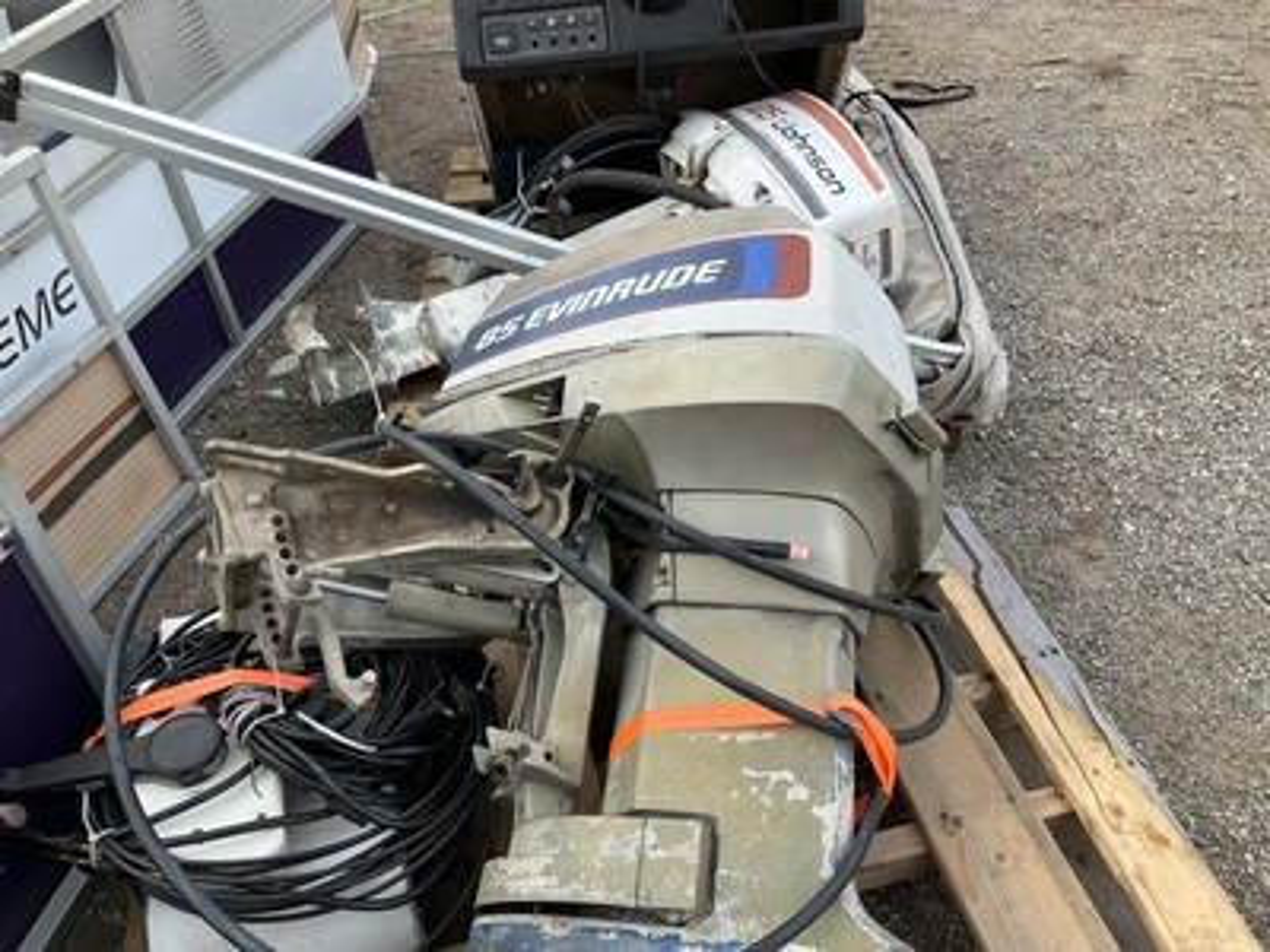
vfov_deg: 48.2
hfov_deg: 61.7
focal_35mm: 29
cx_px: 635
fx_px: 1064
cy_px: 476
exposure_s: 1/674
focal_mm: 3
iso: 25
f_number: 1.8
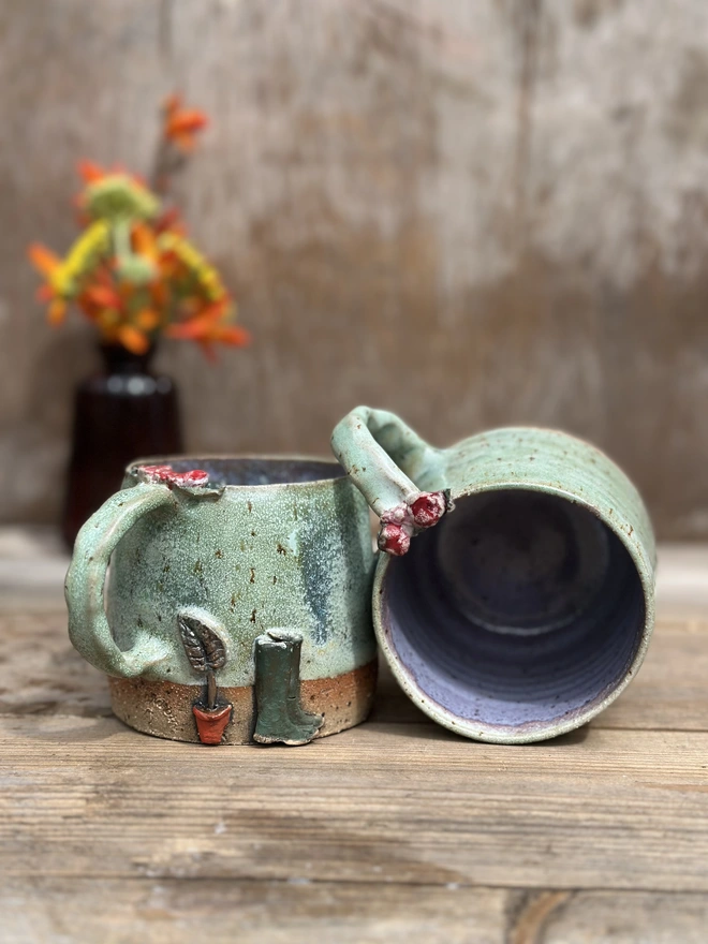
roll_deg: -0.1
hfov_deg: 30.3
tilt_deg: -9.6
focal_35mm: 48
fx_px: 1309
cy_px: 472
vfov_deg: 39.7
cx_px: 354
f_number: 1.78
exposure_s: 1/3257
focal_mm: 6.86
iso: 80
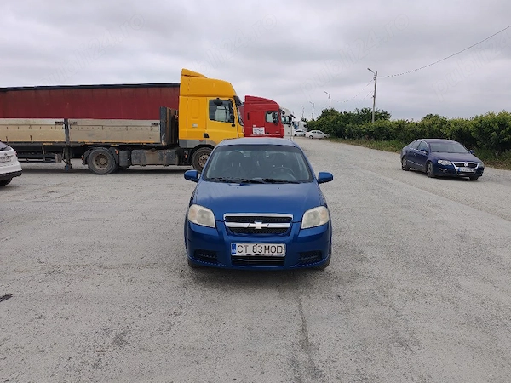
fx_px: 399
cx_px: 256
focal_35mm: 27
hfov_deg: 65.3
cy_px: 192
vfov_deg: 51.4
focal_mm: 5.52
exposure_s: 1/1111
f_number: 1.95
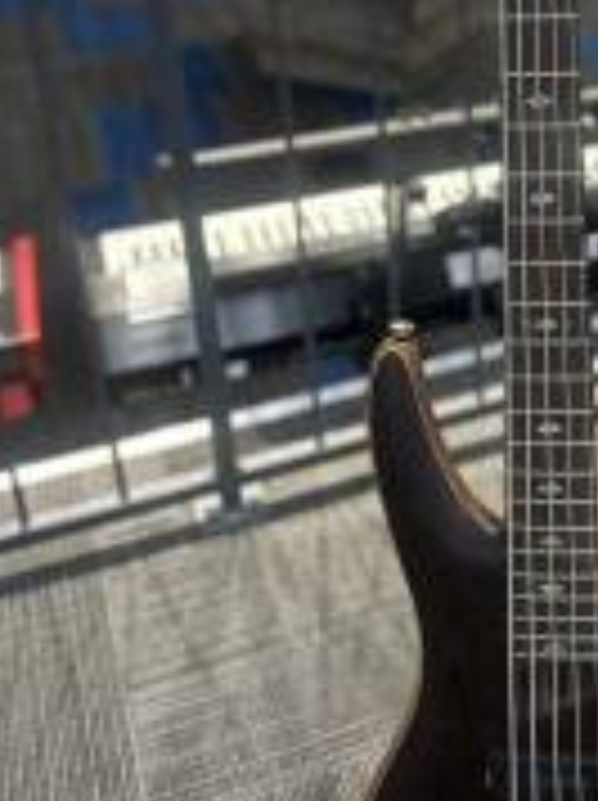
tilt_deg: -24.6
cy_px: 144
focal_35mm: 54
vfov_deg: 34.3
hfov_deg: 25.2
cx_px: 643
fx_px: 1247
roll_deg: -2.9
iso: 160
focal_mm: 6.86
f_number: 1.78
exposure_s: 1/60
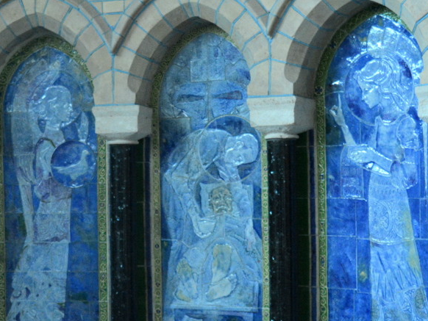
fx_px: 816
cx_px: 72
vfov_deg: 22.3
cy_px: 162
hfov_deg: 28.6
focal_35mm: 66
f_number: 4
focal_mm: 26
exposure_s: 1/30
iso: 2200
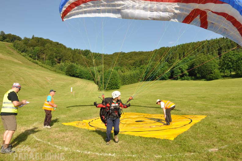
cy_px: 80
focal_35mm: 27
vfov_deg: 47.8
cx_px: 121
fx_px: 181
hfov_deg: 67.4
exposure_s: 1/160
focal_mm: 18
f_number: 13
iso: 200
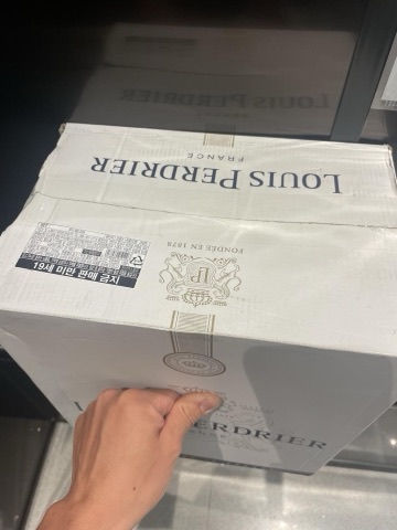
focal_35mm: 26
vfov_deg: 67.3
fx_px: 398
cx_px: 198
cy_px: 265
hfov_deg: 53.1
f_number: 1.6
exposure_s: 1/60
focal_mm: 4.2
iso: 64
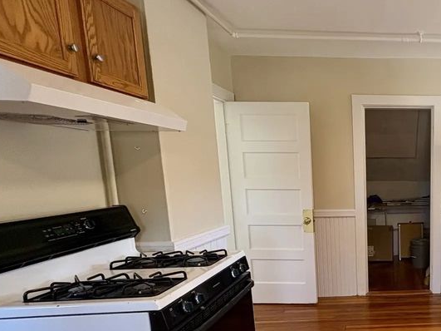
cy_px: 225
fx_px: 344
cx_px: 414
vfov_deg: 50.3
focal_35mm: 27
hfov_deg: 54.8
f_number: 2.2
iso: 160
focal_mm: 2.22
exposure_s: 1/120
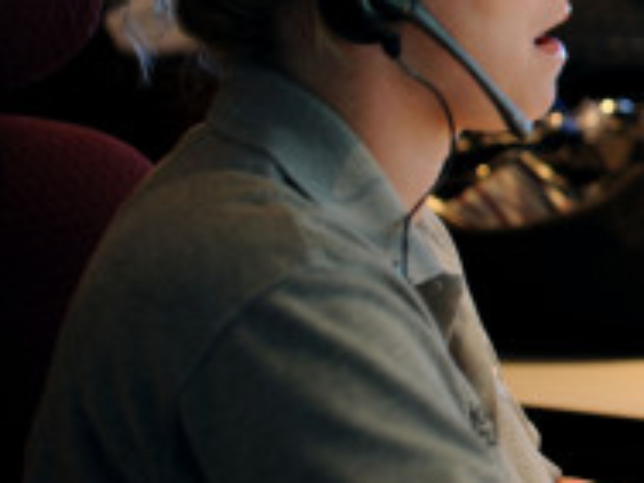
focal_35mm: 384
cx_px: 944
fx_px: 7144
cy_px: 146
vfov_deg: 3.9
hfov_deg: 5.1
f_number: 2.8
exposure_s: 1/13
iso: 500
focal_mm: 125
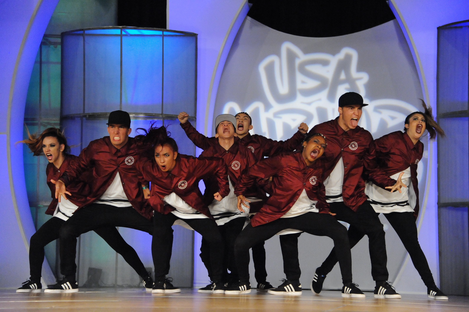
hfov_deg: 20.8
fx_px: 1276
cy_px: 156
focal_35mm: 98
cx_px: 234
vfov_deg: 14.0
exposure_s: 1/500
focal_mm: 98
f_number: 5.3
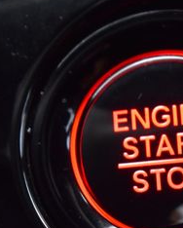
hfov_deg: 7.3
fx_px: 1427
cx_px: 112
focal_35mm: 211
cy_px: 168
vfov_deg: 9.1
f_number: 6.3
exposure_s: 1/15
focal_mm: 55
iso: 800
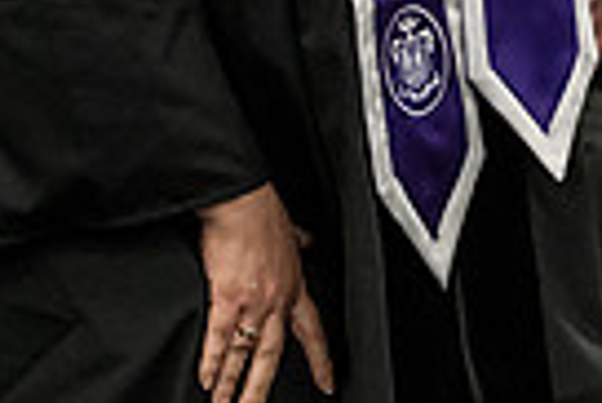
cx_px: -9
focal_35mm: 329
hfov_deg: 6.2
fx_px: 5507
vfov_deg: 4.1
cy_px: -383
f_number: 5
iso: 6400
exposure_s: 1/250
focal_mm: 77
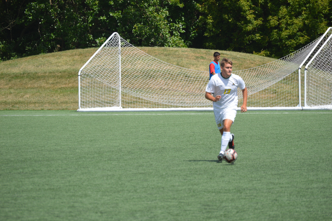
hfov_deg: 7.4
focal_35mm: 278
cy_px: 110
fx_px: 2557
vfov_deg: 4.9
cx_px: 166
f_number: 6.3
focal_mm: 185
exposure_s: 1/1600
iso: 400
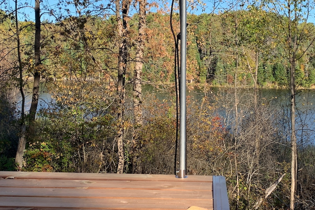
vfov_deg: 24.8
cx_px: 187
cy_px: 53
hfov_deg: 36.8
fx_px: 472
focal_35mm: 54
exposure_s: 1/1149
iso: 25
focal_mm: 4.25
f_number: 1.8
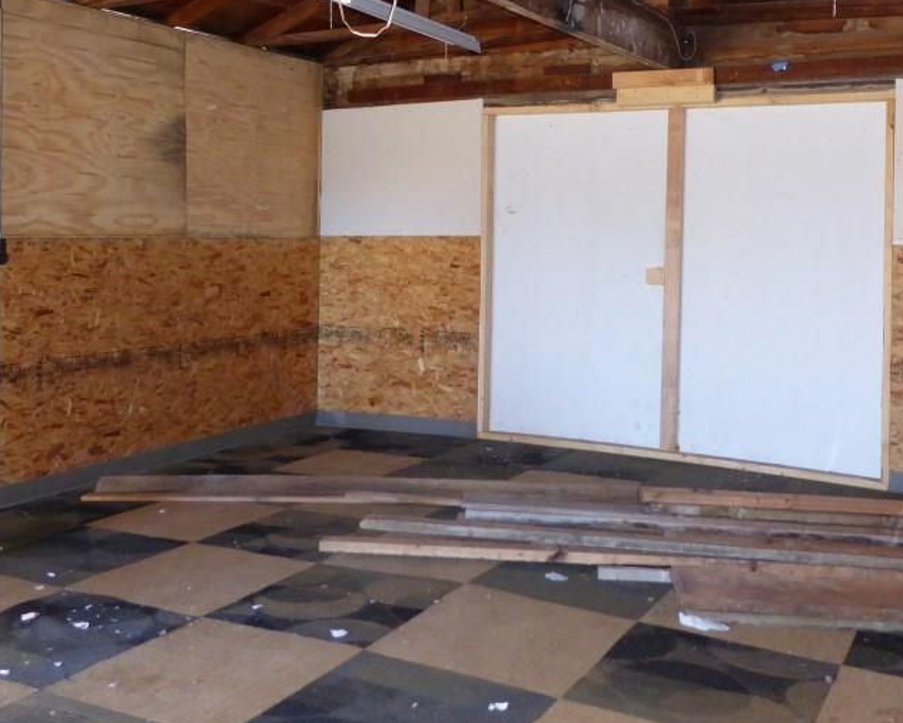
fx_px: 1016
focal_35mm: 38
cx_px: 477
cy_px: 261
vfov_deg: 38.9
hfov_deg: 47.9
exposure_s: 1/60
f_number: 3.3
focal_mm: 4.3
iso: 640
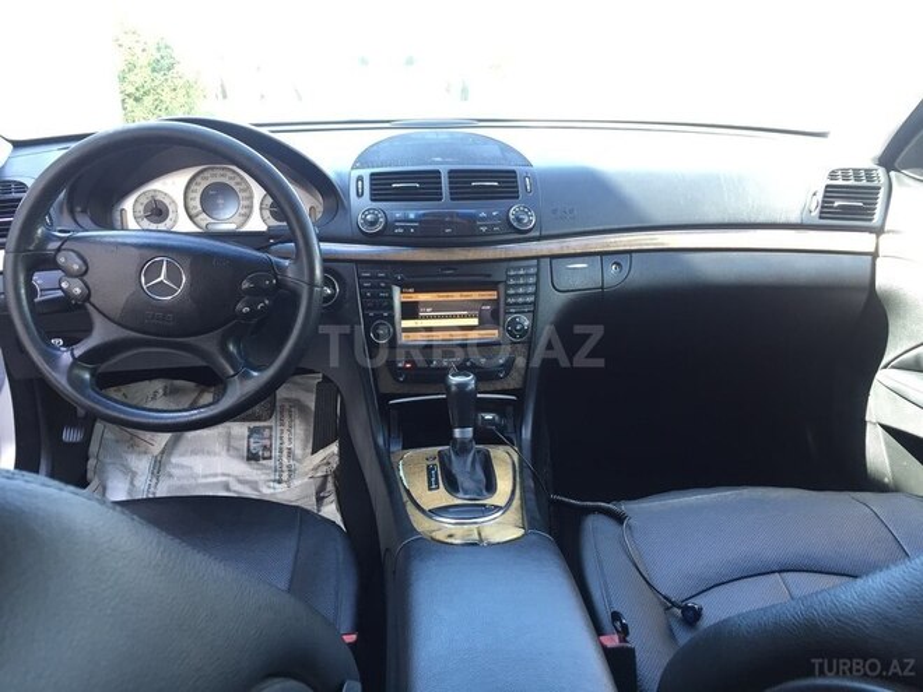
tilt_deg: -10.6
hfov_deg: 61.7
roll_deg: +0.0
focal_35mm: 29
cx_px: 462
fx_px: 773
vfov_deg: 48.2
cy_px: 346
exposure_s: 1/33
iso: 40
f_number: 2.2
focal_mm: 4.15
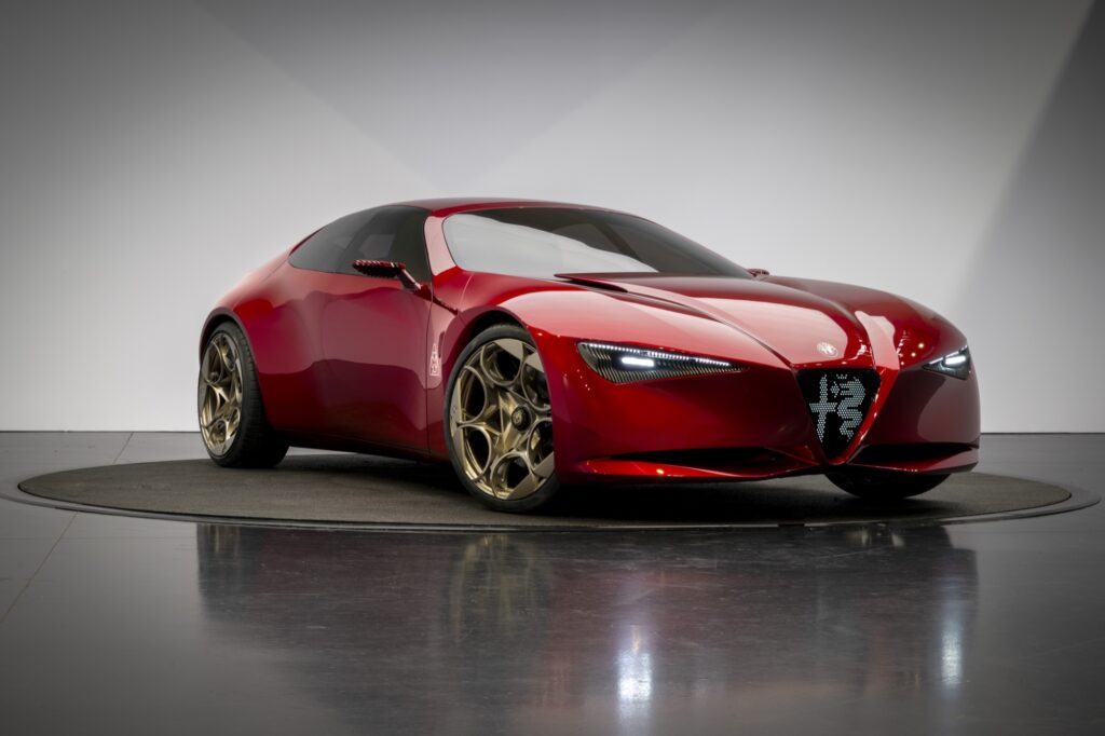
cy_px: 368
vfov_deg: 19.4
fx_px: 2148
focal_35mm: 70
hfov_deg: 28.9
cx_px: 552
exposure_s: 1/2
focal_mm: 70
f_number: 11
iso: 100
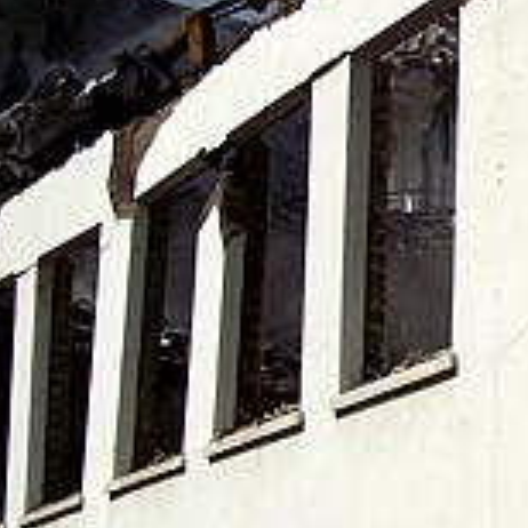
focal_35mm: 109
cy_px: 185
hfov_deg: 15.5
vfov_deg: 16.0
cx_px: 603
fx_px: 1881
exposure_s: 1/1600
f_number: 5.6
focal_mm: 6.3
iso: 80
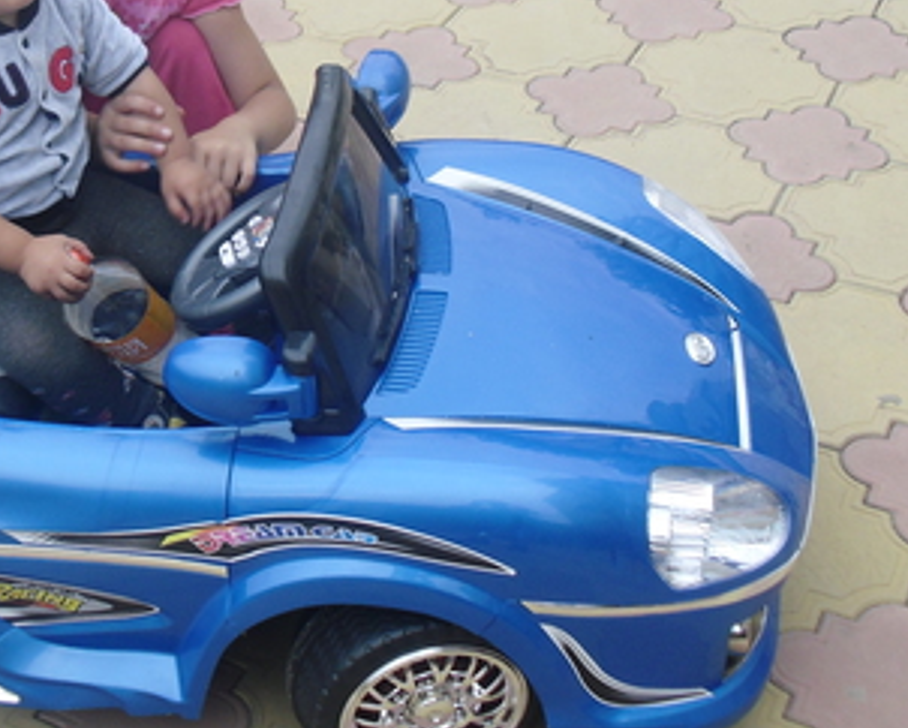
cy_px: 152
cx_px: 189
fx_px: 1721
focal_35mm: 64
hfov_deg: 28.9
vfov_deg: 23.5
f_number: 7.8
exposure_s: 1/80
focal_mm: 6.3
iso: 100
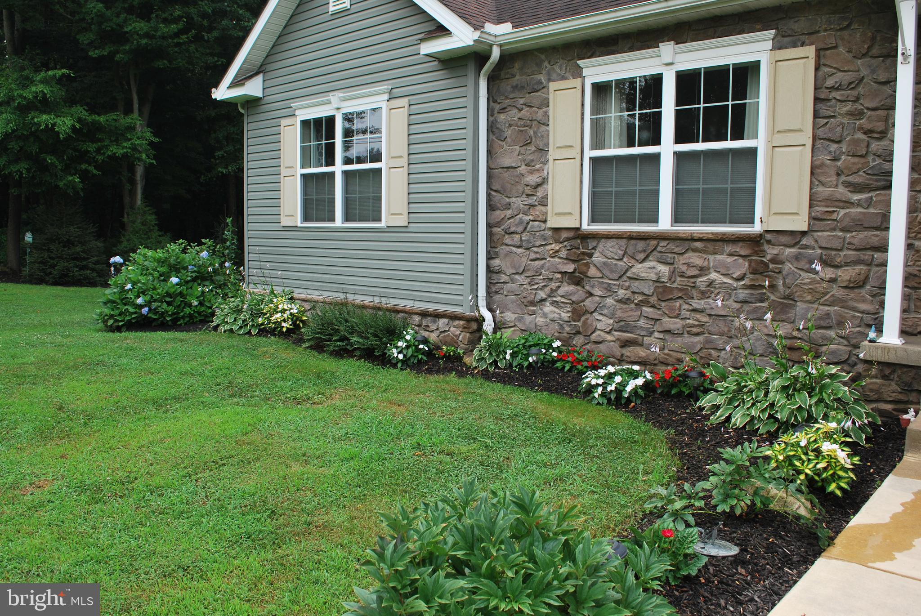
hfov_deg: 67.3
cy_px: 308
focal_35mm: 27
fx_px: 691
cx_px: 460
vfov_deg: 48.0
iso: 200
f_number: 9
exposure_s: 1/100
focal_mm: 18
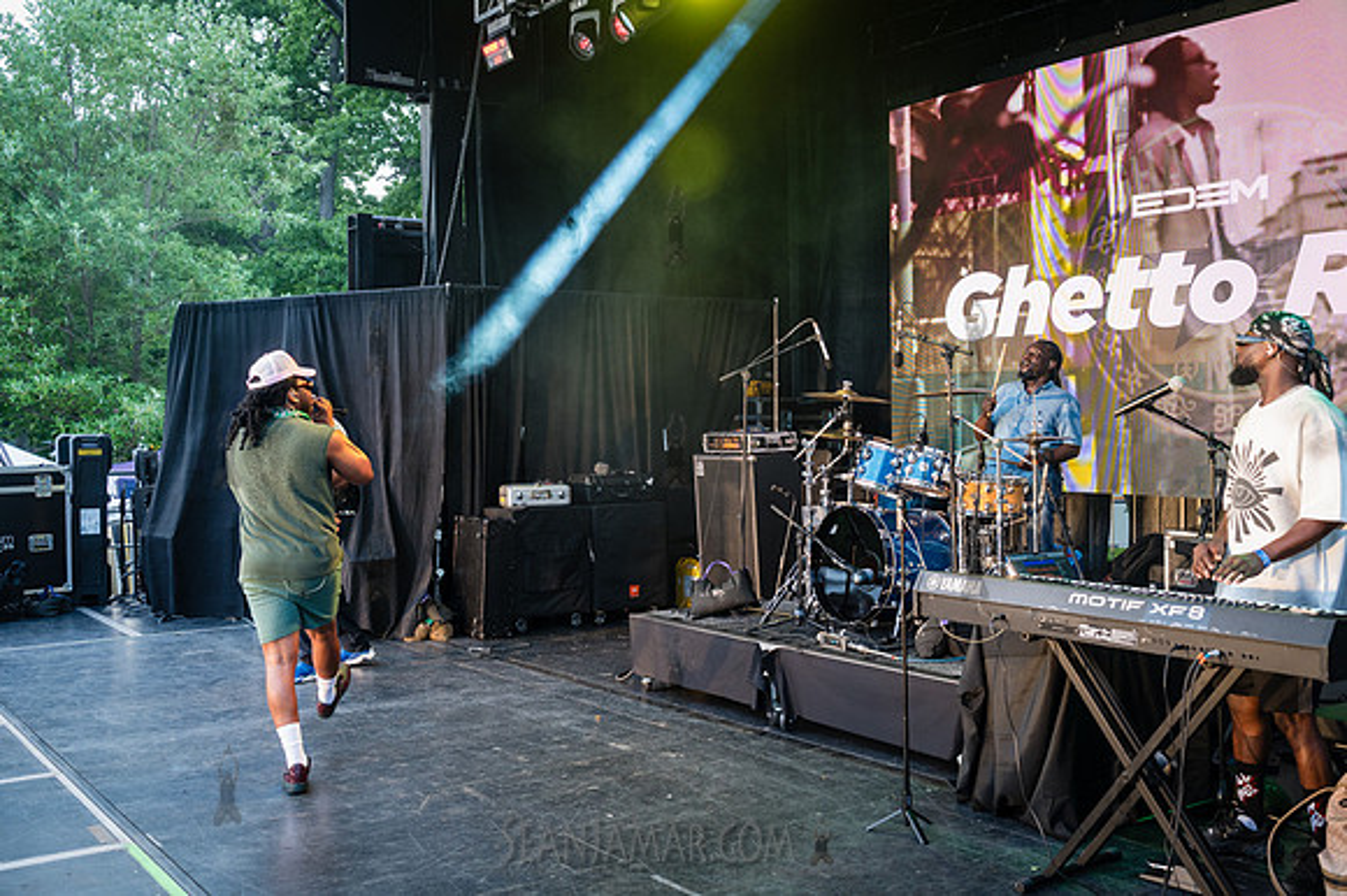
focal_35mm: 35
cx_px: 674
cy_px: 448
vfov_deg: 37.8
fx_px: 1309
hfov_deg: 54.5
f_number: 4.5
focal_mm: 35
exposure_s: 1/200
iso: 1600
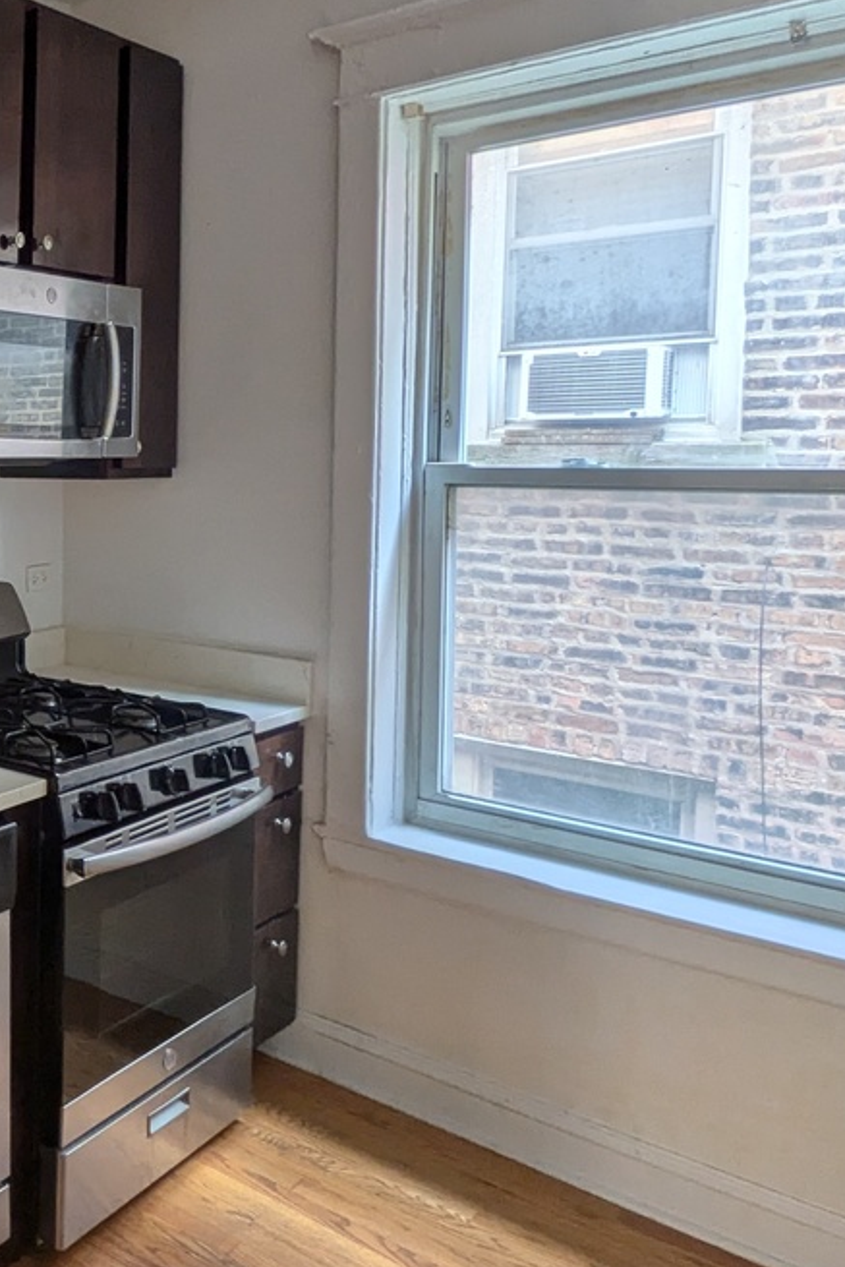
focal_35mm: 32
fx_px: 1126
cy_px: 505
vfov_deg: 58.2
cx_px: -371
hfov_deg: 29.0
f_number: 2.2
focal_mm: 1.85
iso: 71
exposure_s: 1/50.3
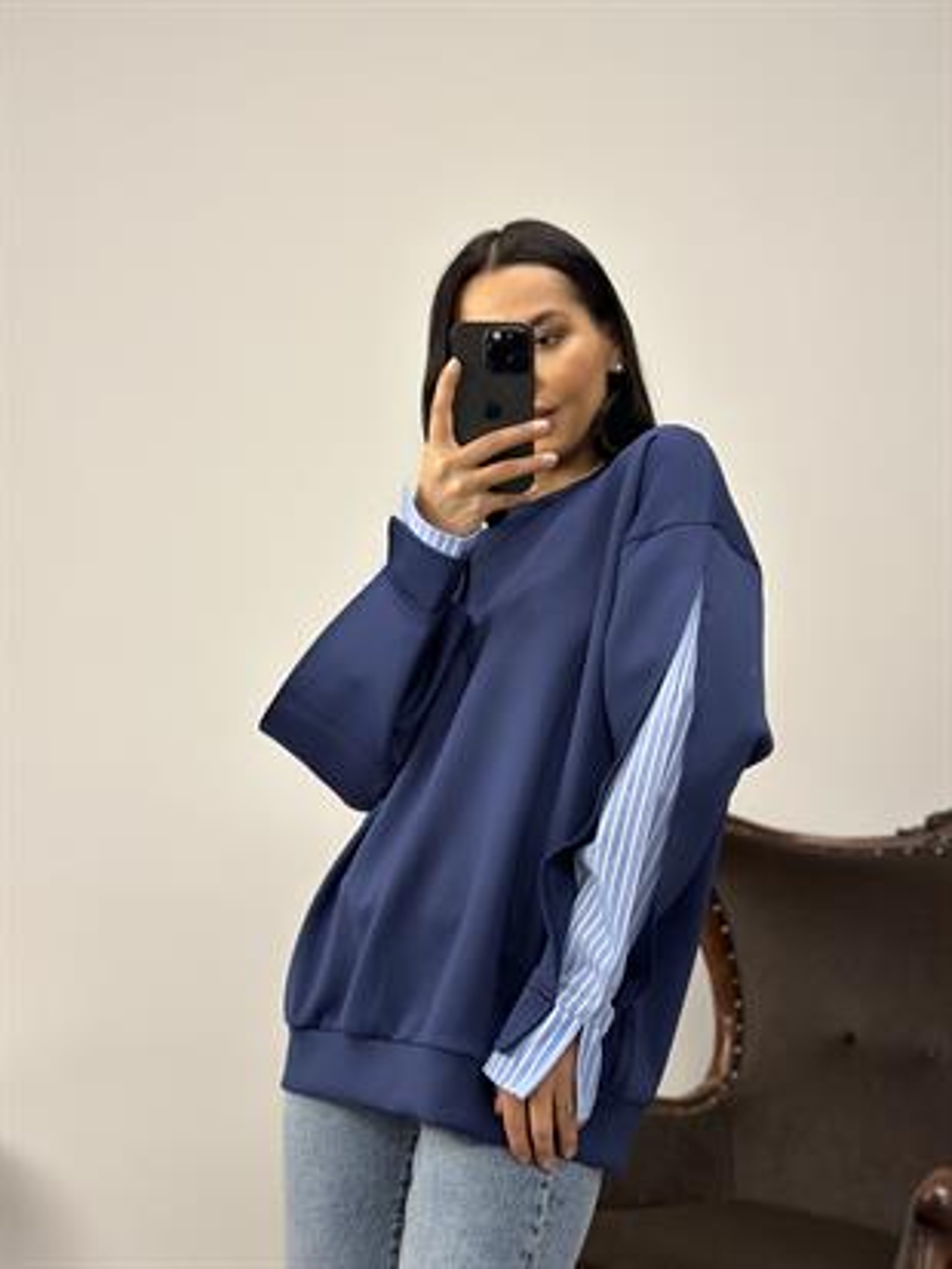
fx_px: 1759
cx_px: 476
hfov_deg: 30.3
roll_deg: -6.6
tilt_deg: -23.6
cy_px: 634
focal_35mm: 48
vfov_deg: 39.6
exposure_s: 1/100
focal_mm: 6.86
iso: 160
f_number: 1.78
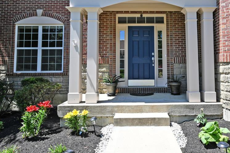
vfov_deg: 45.7
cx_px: 142
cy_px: 51
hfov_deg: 64.6
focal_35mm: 28
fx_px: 179
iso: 100
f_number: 5.6
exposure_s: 1/250
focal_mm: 14
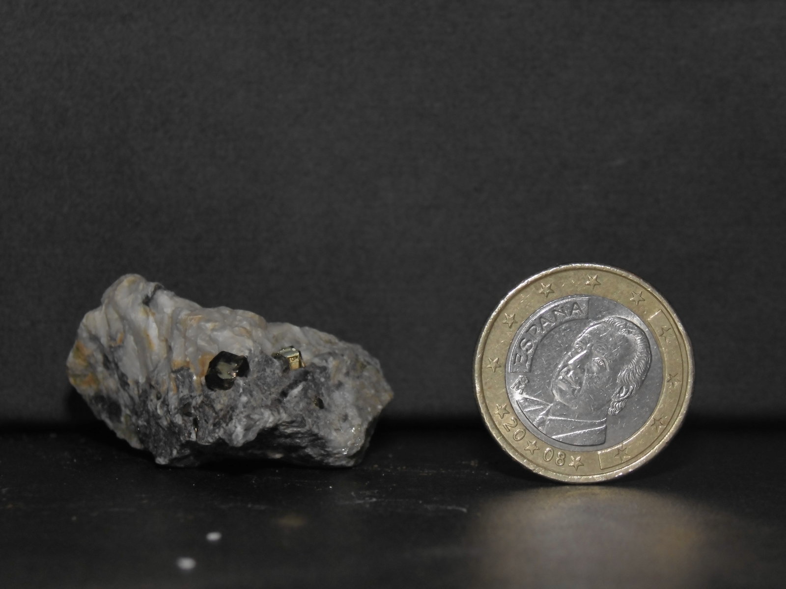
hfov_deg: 15.2
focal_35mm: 130
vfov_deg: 11.4
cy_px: 294
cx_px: 393
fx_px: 2952
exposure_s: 1/100
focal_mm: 23.8
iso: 100
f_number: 14.3
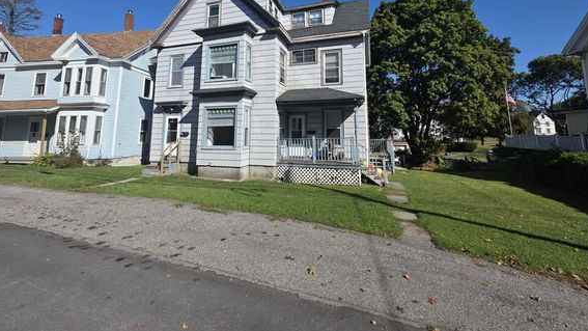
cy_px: 99
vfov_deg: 67.6
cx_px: 291
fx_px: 234
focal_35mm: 15
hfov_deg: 103.0
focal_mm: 2.2
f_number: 1.9
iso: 40
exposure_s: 1/2308
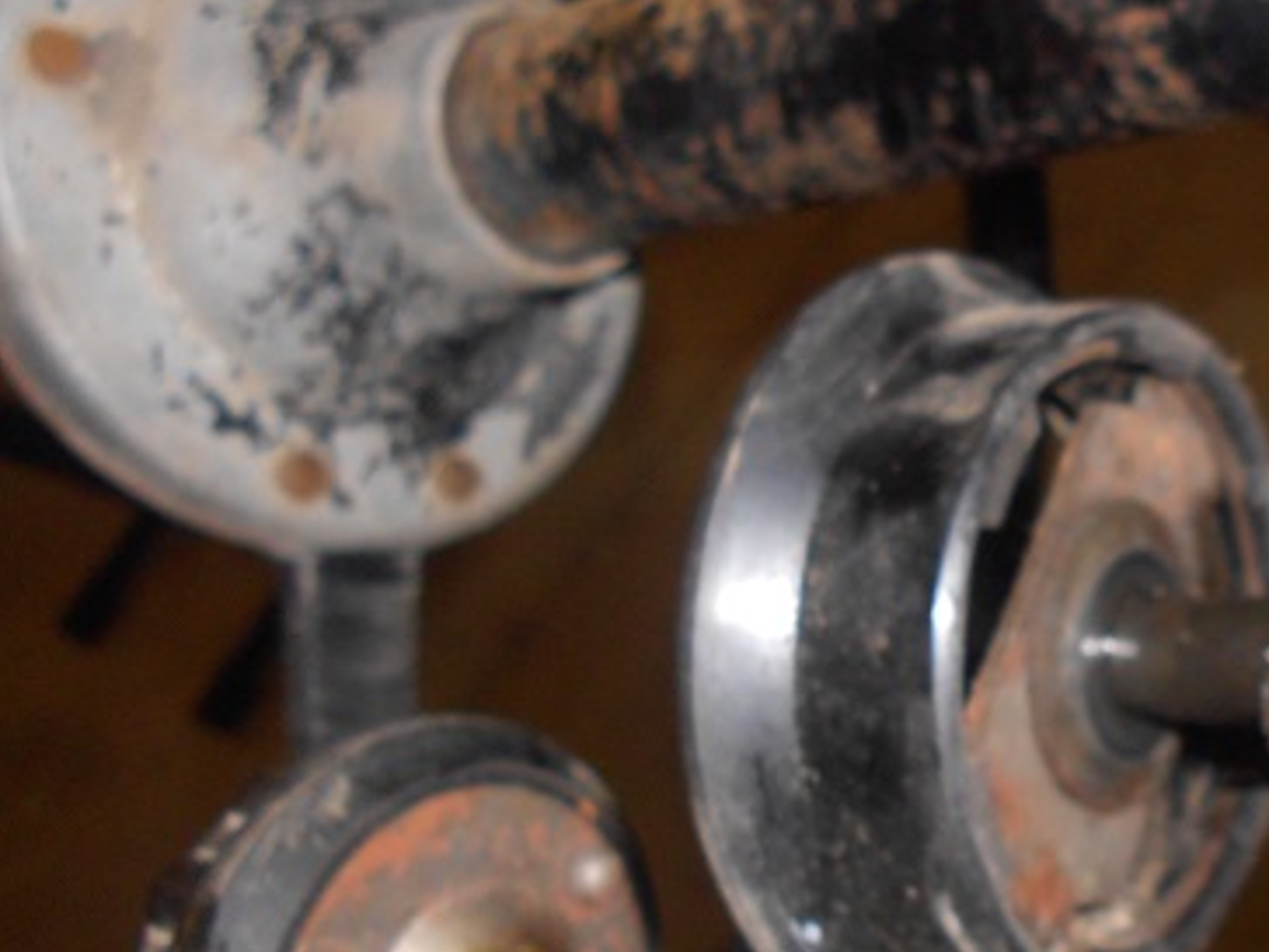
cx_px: 1112
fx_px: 1870
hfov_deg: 35.5
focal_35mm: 51
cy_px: 694
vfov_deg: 28.2
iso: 200
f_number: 8.5
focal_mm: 5.1
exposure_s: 1/25
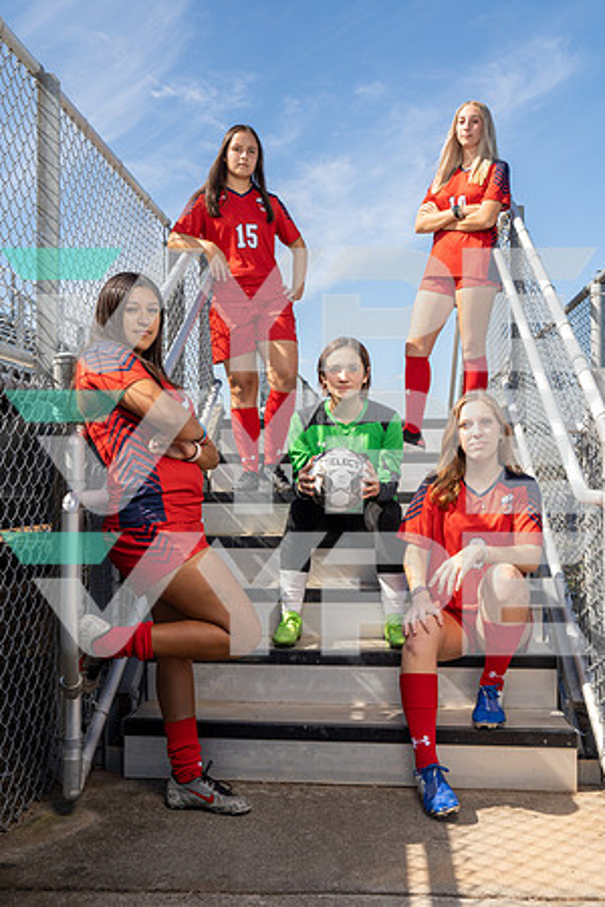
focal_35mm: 36
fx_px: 907
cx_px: 302
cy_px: 454
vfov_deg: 53.1
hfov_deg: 36.9
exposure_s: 1/200
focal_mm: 36
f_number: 10
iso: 200
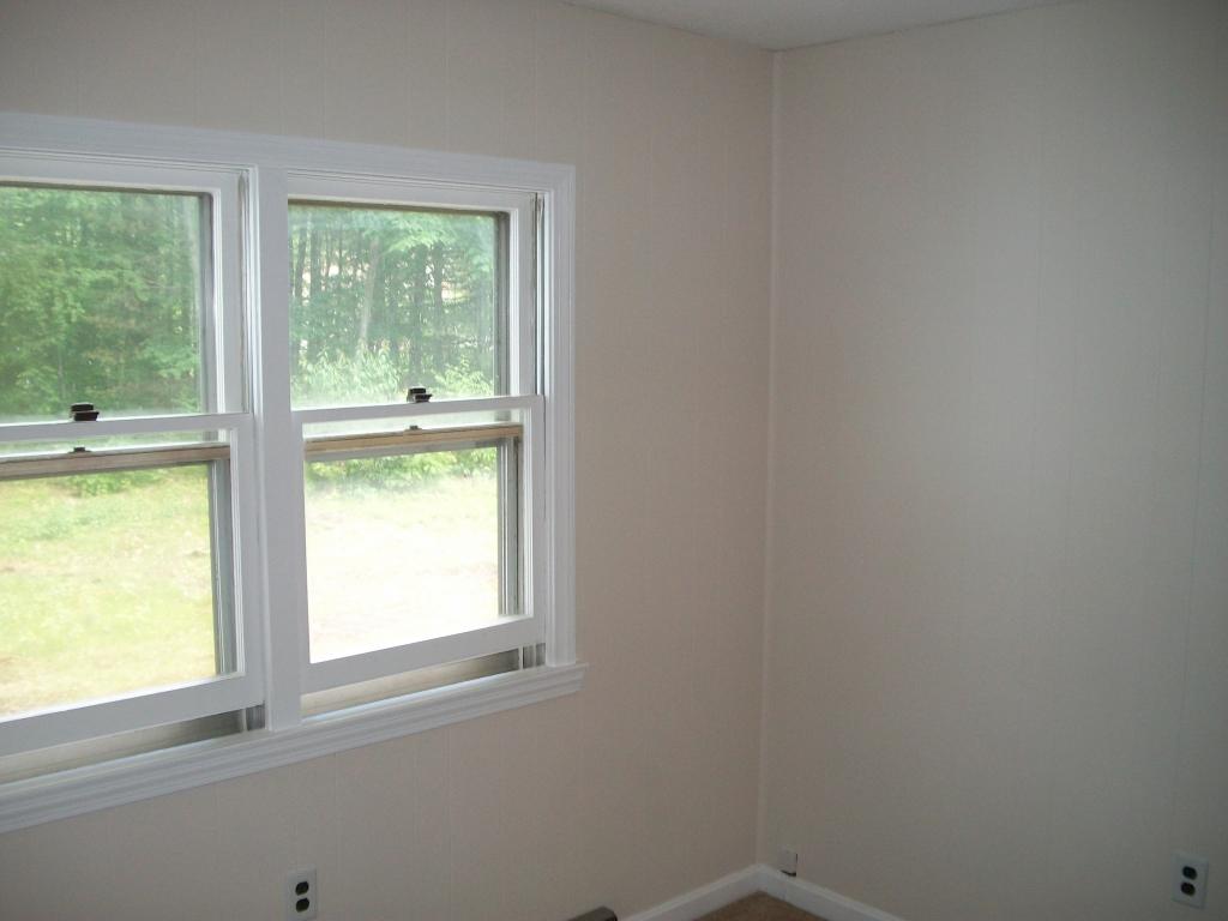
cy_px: 460
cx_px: 614
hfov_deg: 56.8
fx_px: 1135
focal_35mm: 32
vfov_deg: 44.2
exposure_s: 1/30
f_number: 2.9
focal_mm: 5.7
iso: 80
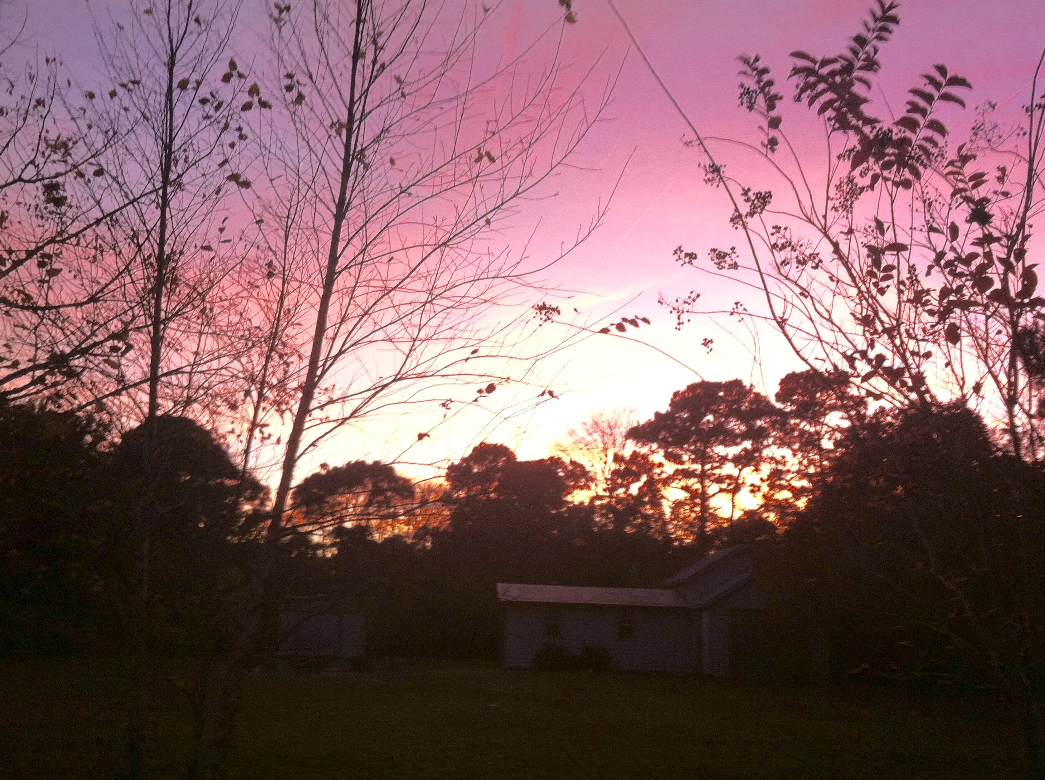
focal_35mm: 36
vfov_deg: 39.6
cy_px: 385
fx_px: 1085
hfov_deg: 51.4
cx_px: 528
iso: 80
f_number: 2.8
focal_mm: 3.85
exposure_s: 1/24
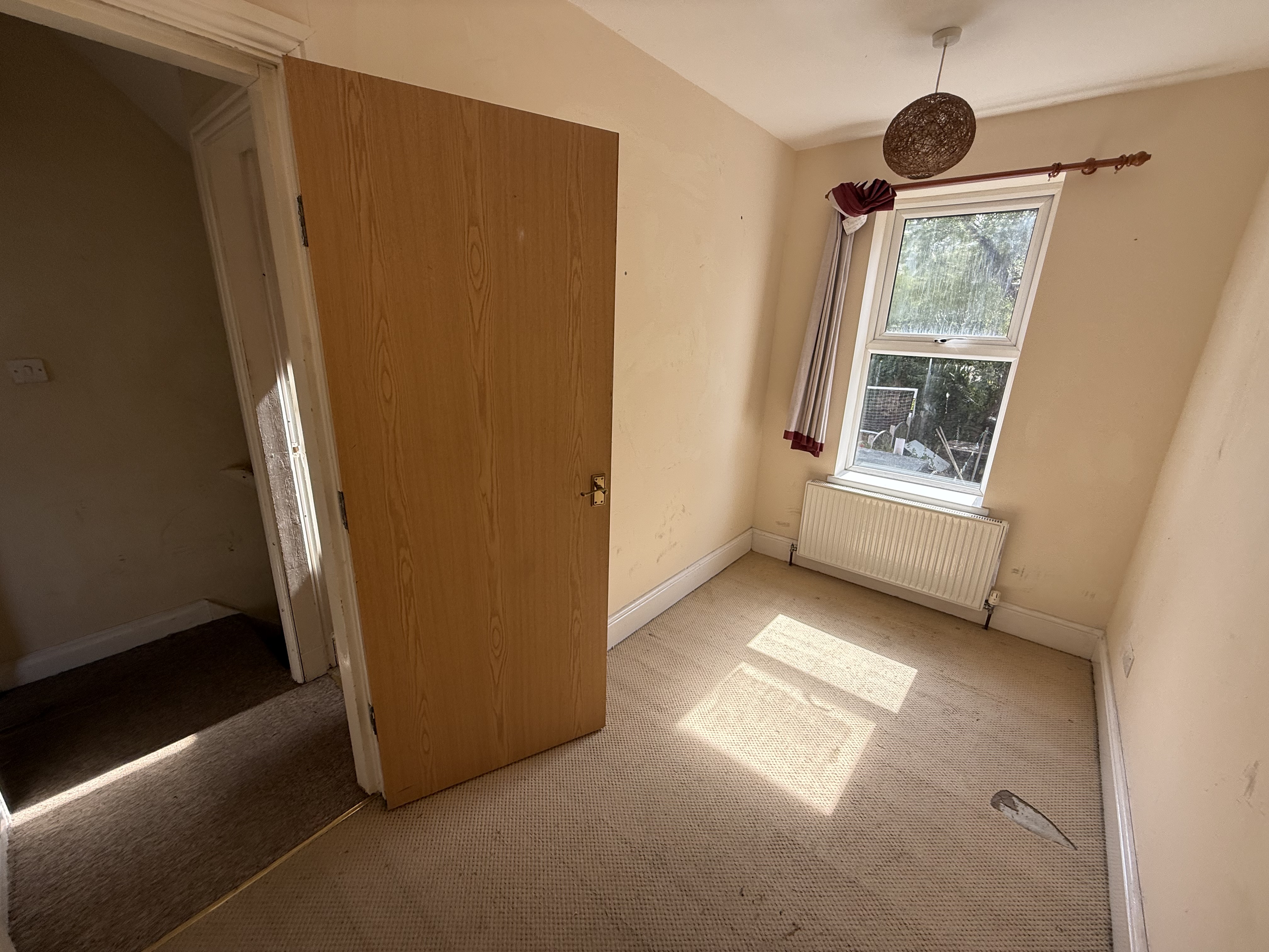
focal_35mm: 14
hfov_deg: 102.1
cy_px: 476
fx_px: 513
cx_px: 634
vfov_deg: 85.7
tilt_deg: -16.9
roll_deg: -1.1
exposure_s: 1/328
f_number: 2.2
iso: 64
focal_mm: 2.22
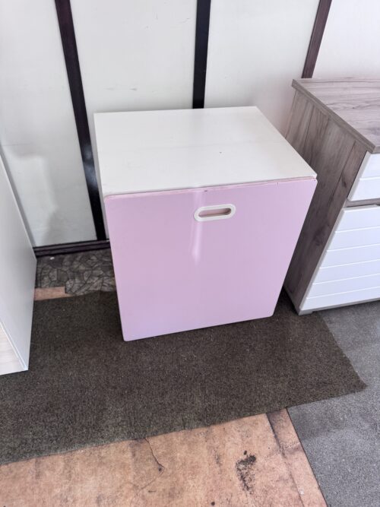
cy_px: 254
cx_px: 190
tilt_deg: -42.8
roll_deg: -5.8
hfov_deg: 56.8
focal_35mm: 24
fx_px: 351
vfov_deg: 71.6
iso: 160
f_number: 1.78
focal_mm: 6.76
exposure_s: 1/100
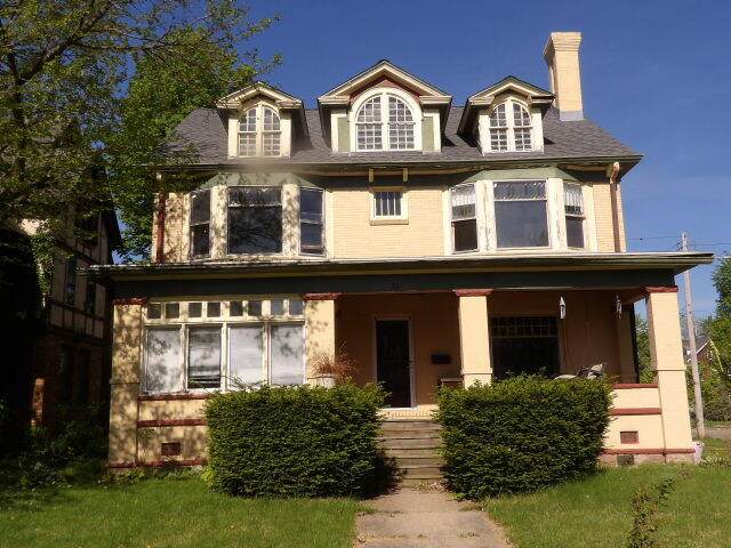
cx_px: 366
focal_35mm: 33
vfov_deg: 42.9
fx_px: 697
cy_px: 274
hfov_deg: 55.4
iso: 100
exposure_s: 1/675
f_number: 5
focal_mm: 5.9
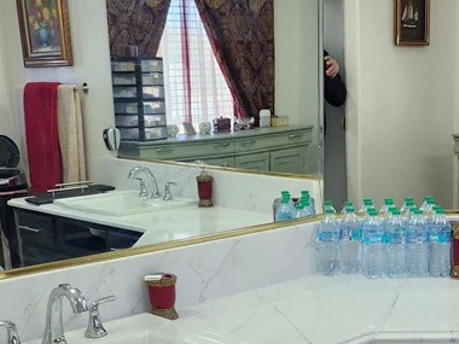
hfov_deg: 31.1
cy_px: 331
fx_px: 822
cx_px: 273
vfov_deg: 22.9
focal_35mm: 62
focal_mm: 5.54
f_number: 1.8
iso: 250
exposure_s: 1/120
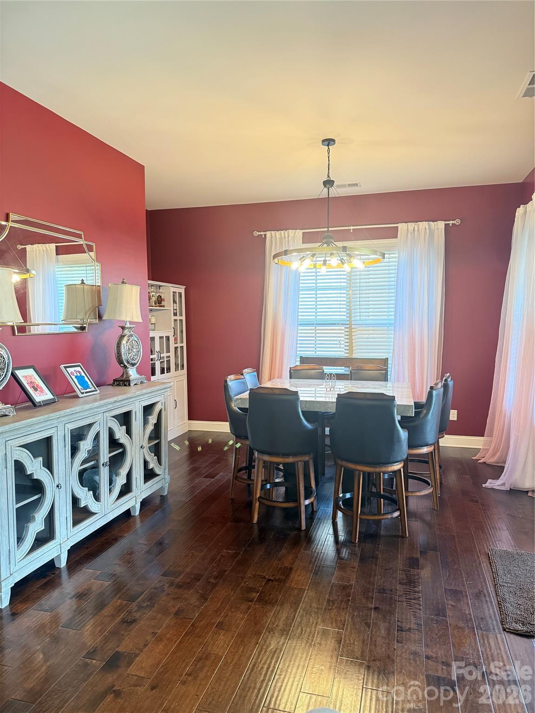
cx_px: 268
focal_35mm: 24
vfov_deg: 71.6
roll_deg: +0.4
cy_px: 356
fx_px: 495
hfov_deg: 56.8
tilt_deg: -4.1
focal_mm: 6.76
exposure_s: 1/60
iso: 500
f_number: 1.78
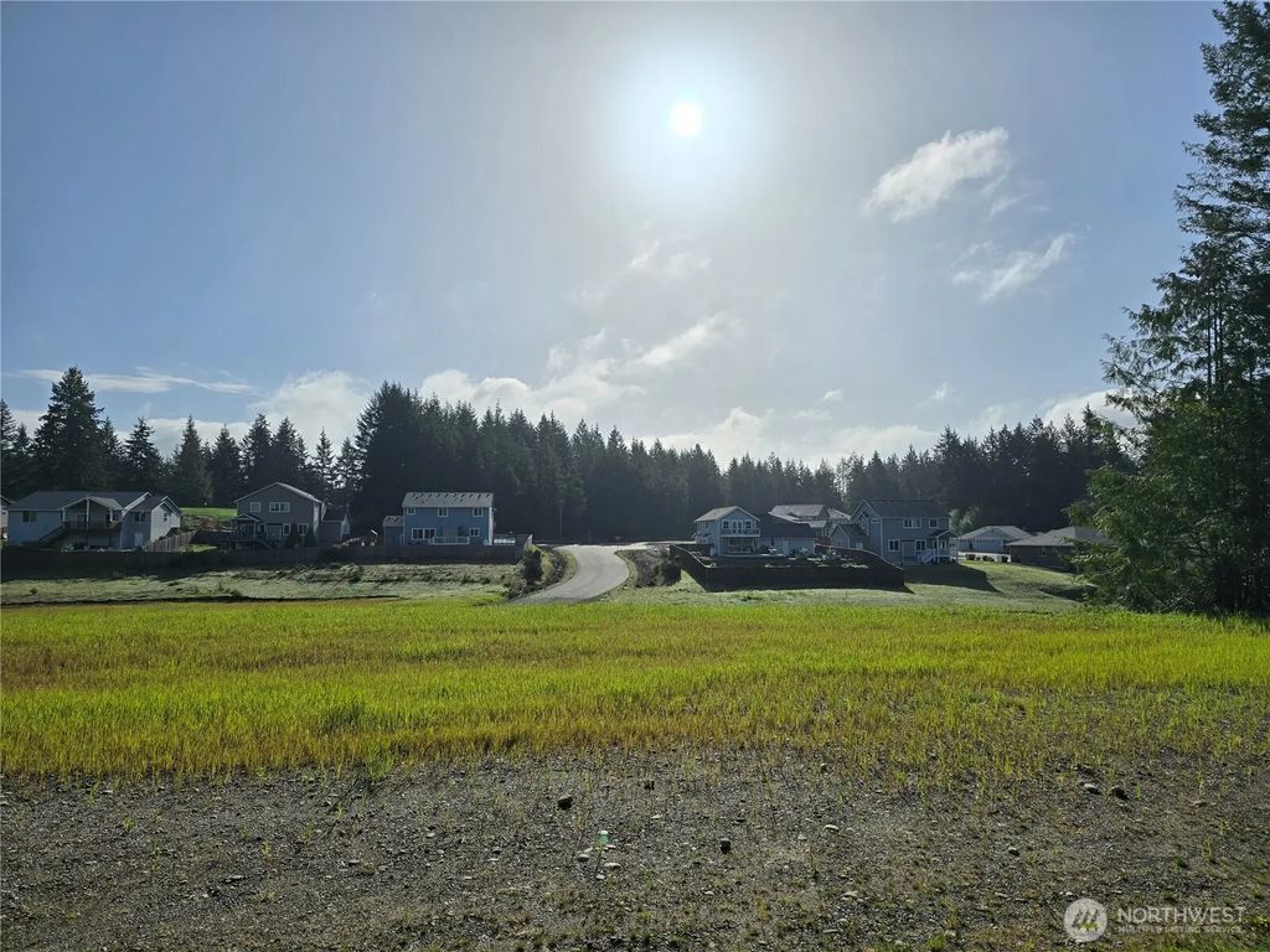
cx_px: 635
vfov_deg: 58.9
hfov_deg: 73.9
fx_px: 844
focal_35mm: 23
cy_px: 476
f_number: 1.7
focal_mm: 6.3
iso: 12
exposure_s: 1/4650
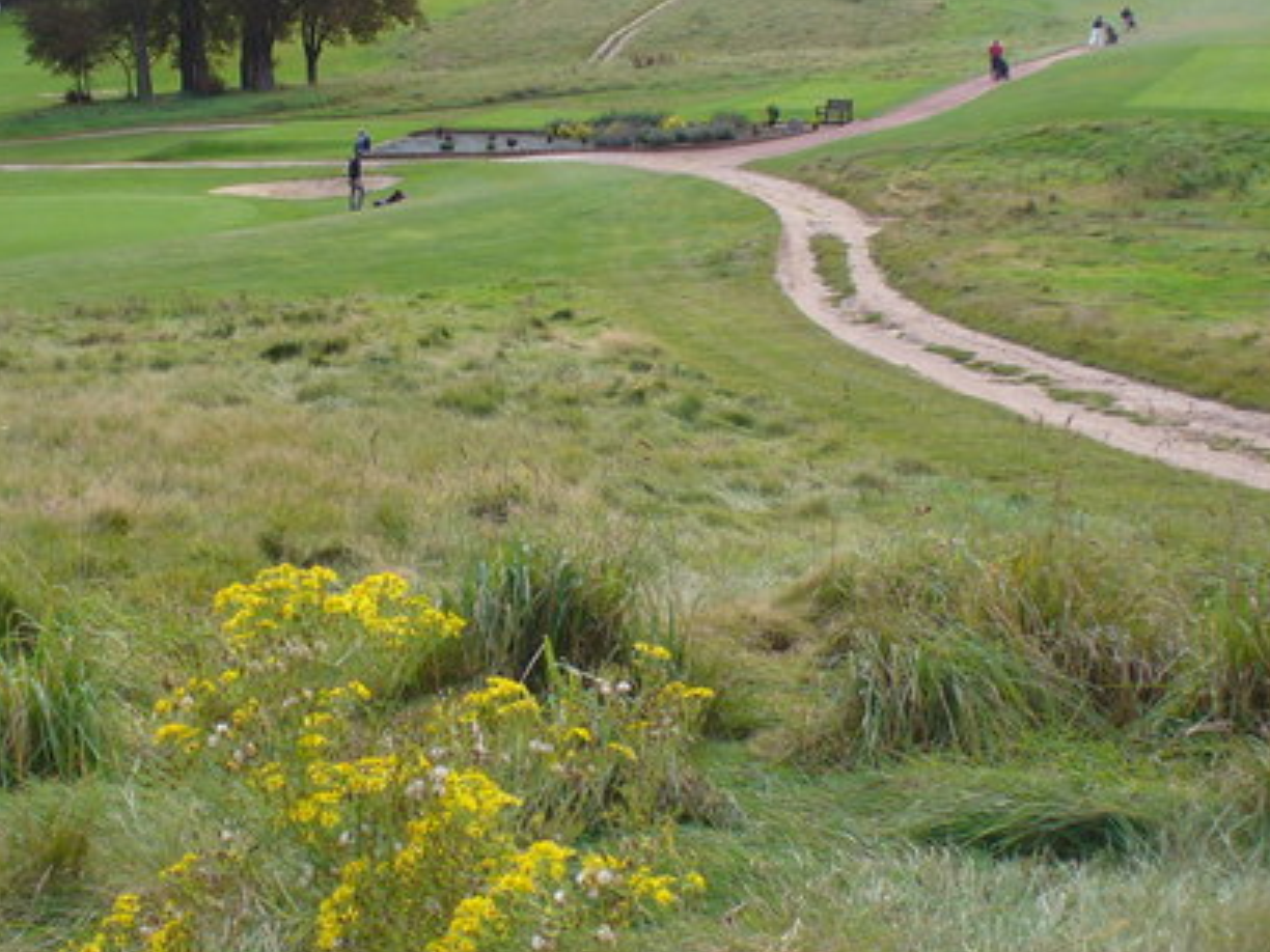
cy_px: 414
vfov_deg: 25.2
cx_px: 632
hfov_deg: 33.2
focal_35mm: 58
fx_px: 2128
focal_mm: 6.1
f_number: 2.8
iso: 80
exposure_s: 1/500
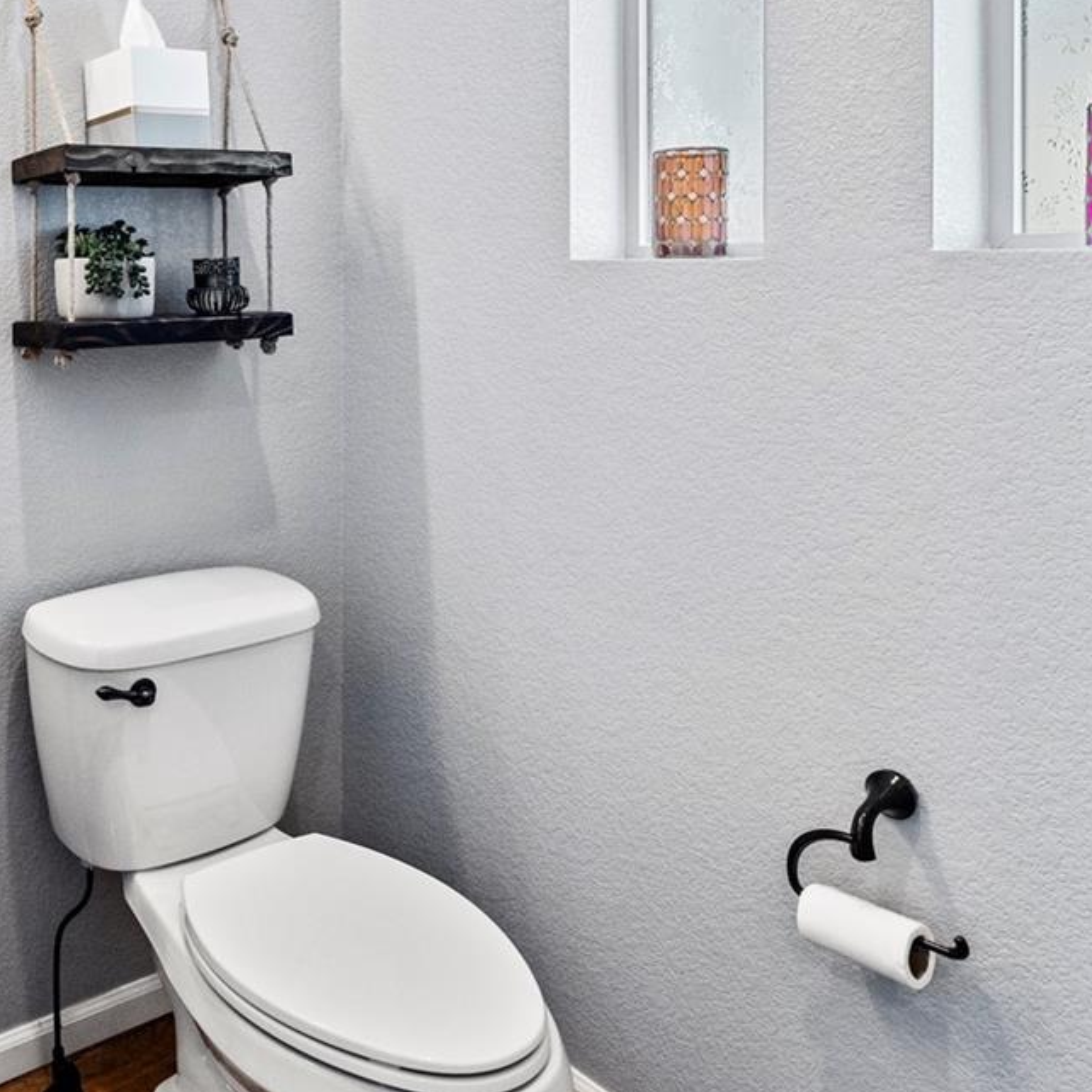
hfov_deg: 48.6
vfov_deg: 51.8
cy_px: 281
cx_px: 121
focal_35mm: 30
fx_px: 1071
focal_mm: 14
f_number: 8
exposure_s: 1/40
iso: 640
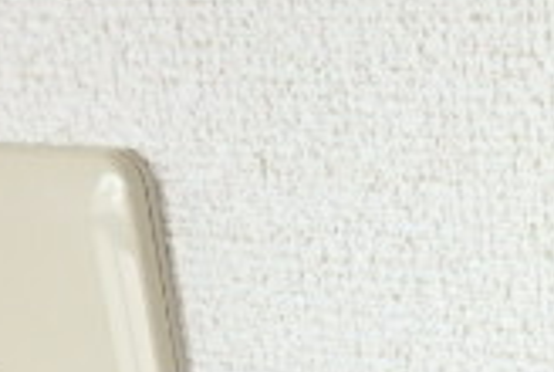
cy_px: 575
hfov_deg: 19.4
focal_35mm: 85
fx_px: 1310
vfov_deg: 14.9
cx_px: 922
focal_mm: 3.7
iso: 200
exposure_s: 1/50
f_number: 3.5
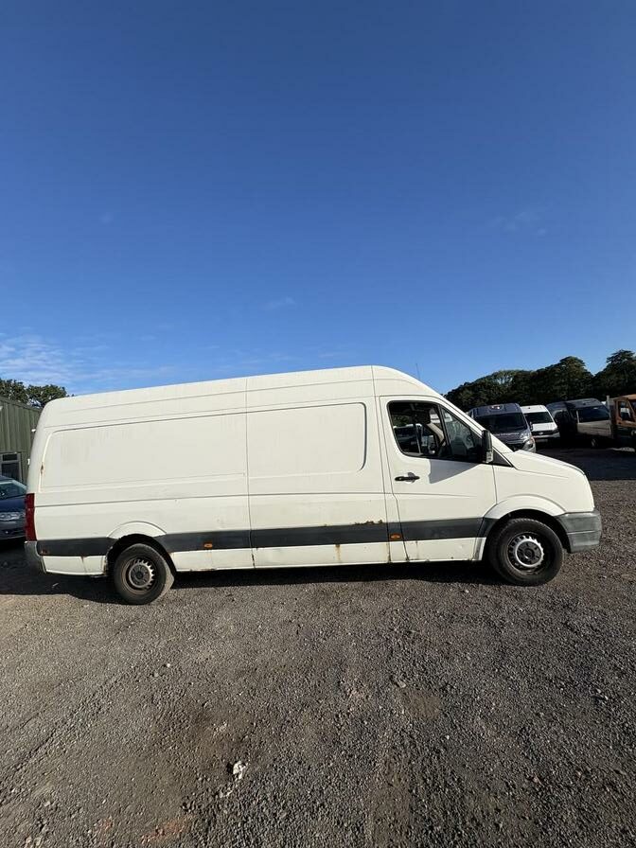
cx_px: 318
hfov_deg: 85.7
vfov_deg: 102.1
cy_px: 424
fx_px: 343
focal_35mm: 14
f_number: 2.2
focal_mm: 2.22
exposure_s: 1/3390
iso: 50
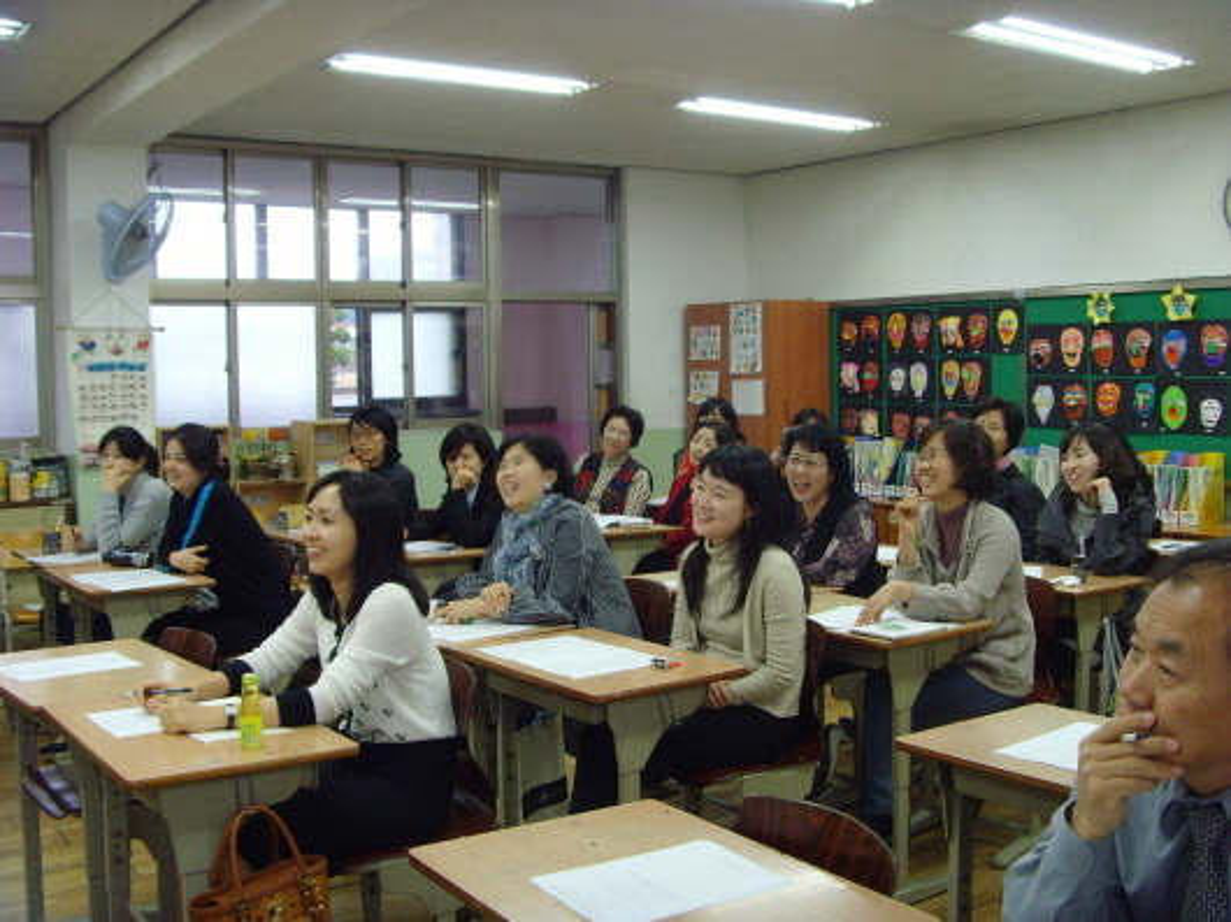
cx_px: 616
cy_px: 461
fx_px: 1386
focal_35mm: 39
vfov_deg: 36.8
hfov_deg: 47.9
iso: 200
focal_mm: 6.6
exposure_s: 1/30
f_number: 3.5
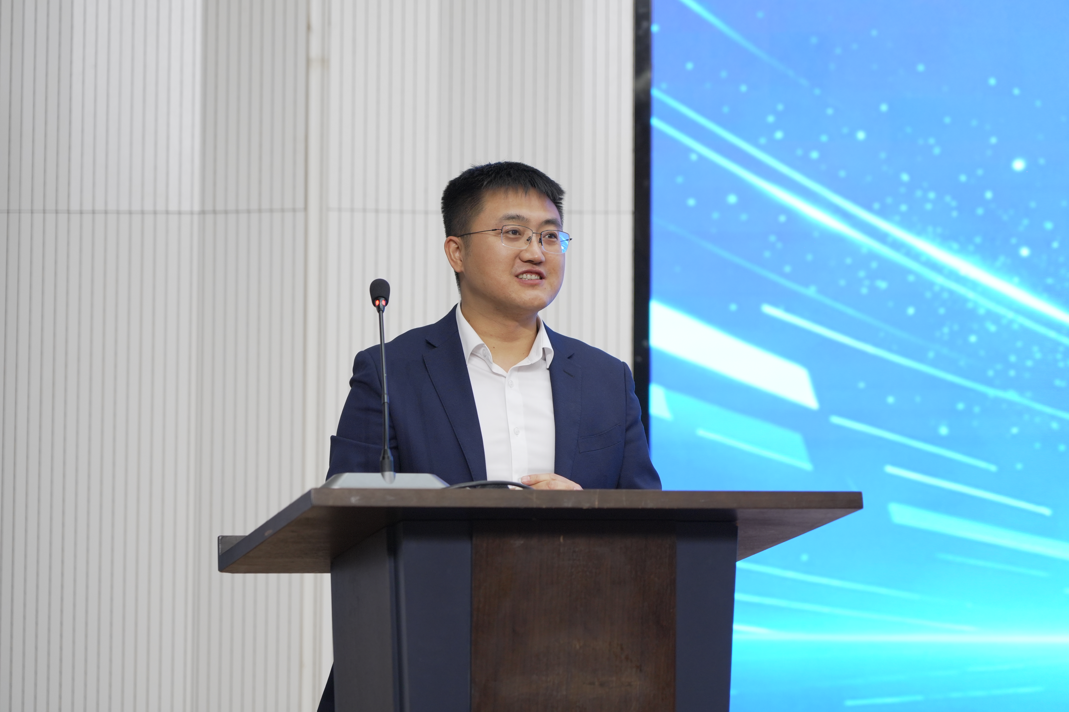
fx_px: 3118
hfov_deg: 19.5
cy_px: 356
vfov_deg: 13.0
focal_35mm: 105
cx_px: 534
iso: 1000
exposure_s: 1/160
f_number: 4
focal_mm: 105
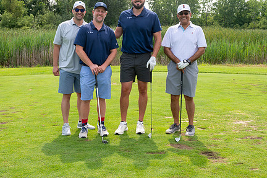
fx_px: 348
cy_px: 65
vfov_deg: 28.5
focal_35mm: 47
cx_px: 119
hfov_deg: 41.9
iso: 250
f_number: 6.3
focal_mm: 35
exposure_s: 1/500
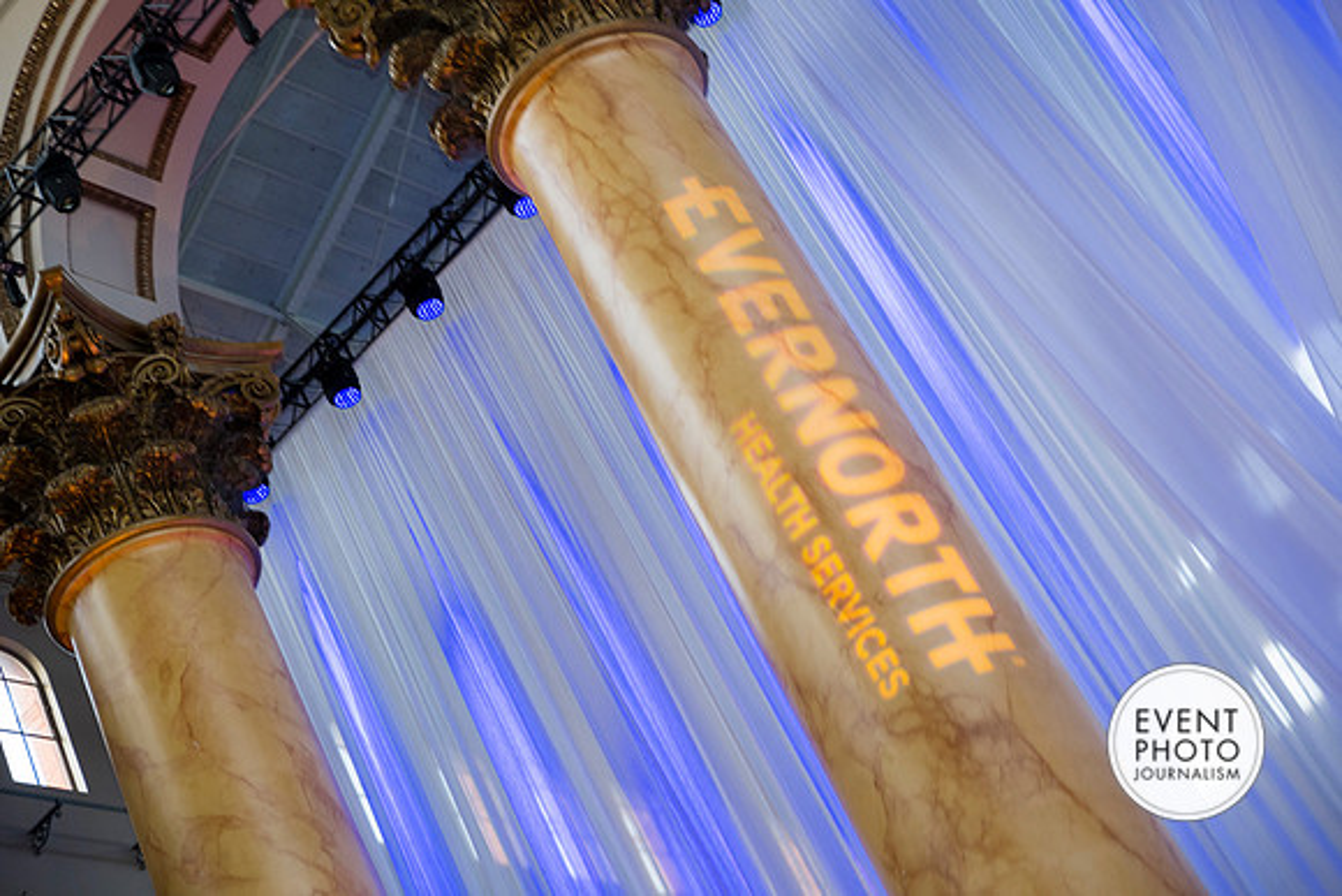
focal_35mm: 79
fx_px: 2947
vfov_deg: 17.3
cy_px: 425
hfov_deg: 25.7
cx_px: 672
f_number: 4
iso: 800
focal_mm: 75
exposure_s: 1/100
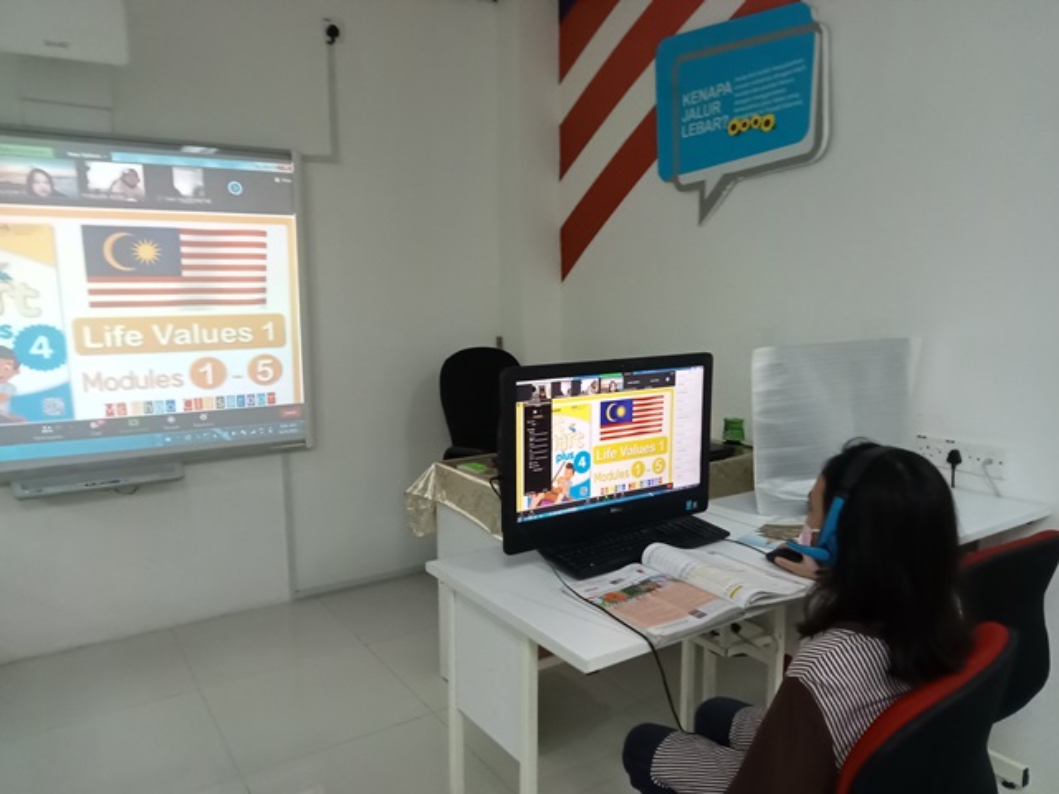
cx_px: 530
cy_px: 397
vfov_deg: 49.7
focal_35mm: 28
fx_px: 857
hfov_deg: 63.4
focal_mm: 3.46
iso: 658
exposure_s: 1/33.3
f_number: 2.2
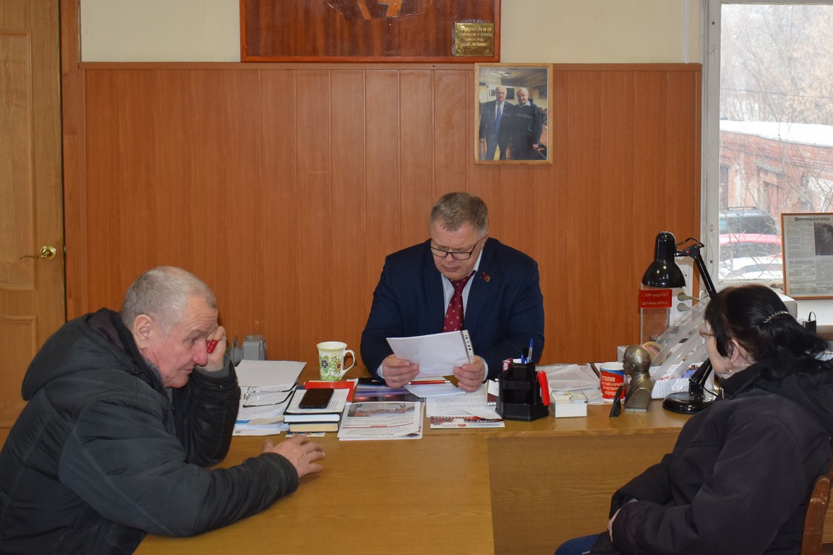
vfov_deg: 41.7
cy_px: 278
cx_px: 416
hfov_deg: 59.5
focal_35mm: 32
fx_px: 729
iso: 800
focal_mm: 21
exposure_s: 1/100
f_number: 5
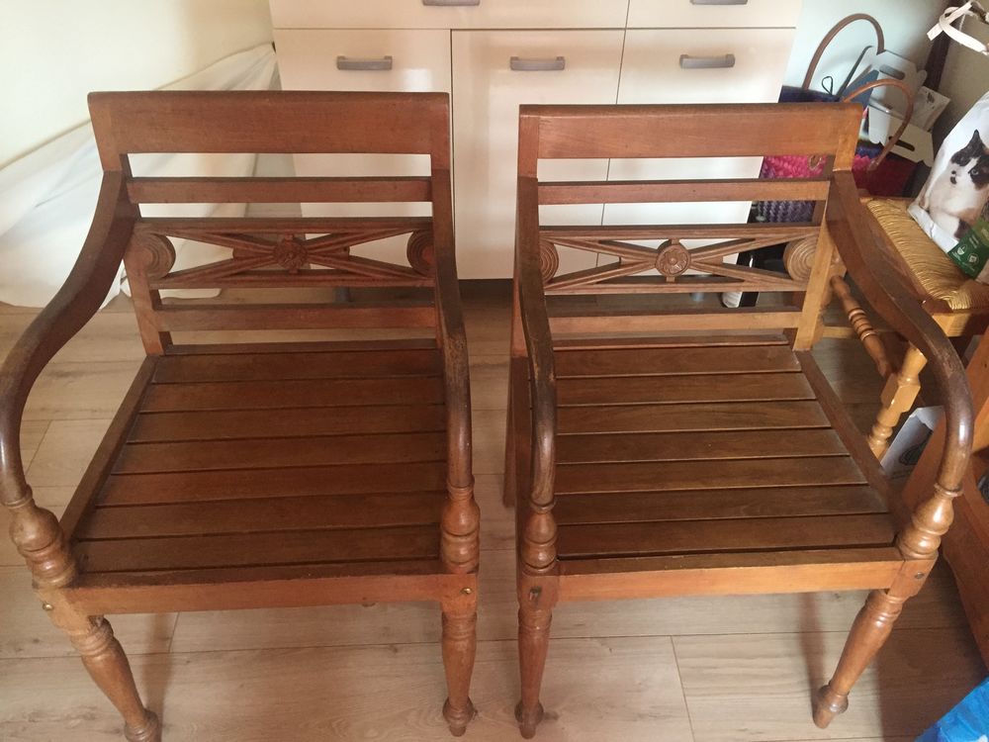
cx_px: 494
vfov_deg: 48.2
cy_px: 371
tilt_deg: -42.8
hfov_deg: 61.7
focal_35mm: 29
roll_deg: -1.8
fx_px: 829
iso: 320
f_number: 2.2
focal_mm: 4.15
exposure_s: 1/17
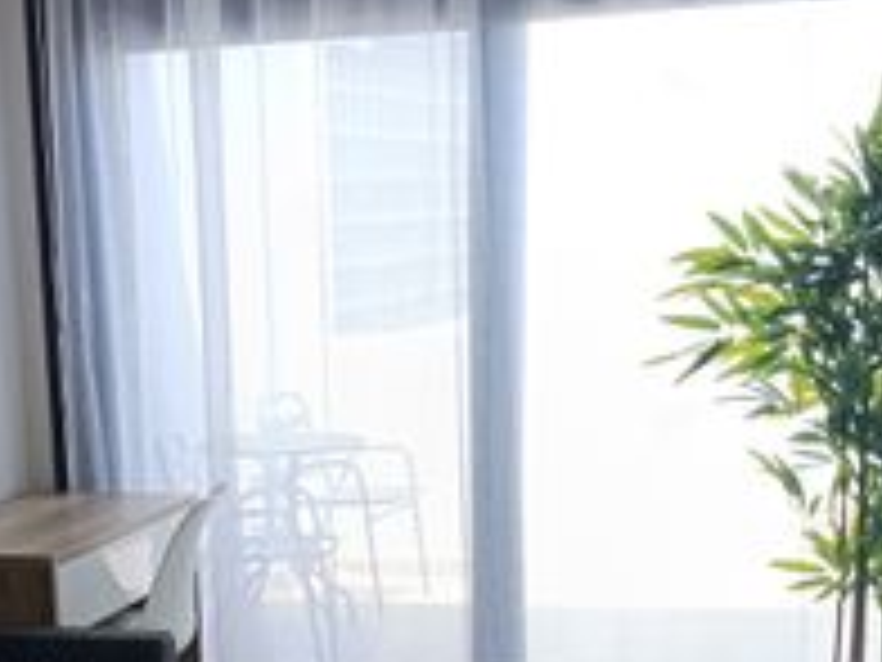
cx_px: 166
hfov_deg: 25.5
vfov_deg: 18.5
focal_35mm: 75
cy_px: 824
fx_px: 1911
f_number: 1.6
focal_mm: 6.14
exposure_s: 1/100
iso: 125
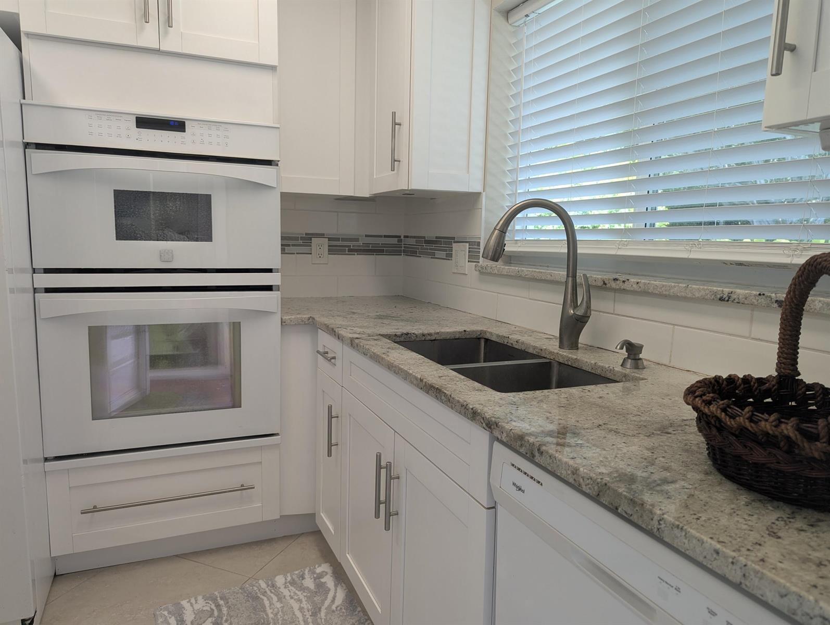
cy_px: 312
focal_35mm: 24
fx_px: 576
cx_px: 415
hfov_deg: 71.5
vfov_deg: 56.9
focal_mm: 6.81
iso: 44
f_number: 1.85
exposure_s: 1/120
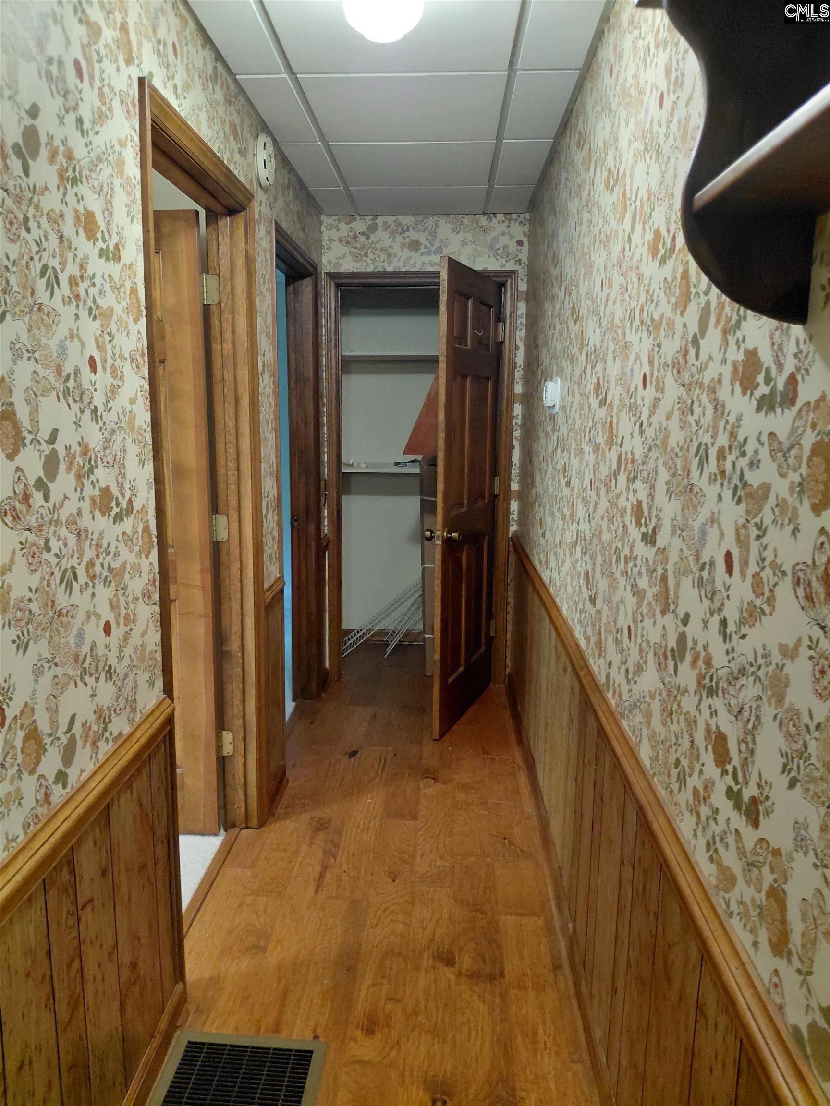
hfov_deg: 54.9
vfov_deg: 69.4
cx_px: 415
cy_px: 553
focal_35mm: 25
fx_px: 799
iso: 400
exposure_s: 1/24
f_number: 1.8
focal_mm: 4.69
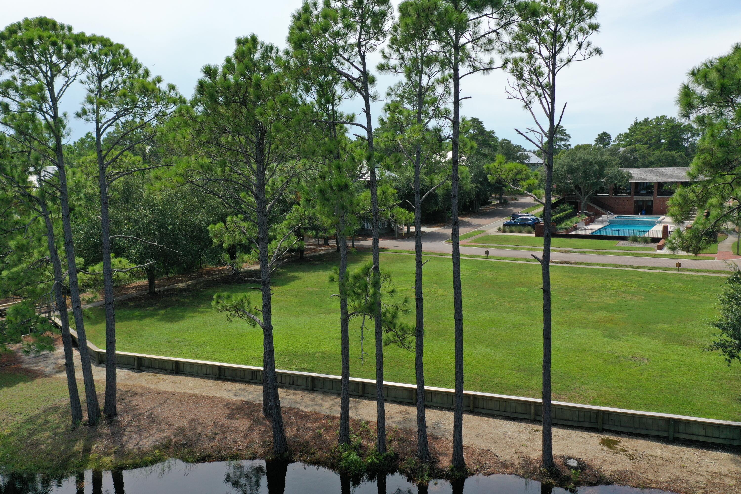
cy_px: 247
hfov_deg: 65.5
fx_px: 576
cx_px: 370
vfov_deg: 46.4
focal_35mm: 28
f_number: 4
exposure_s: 1/100
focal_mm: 10.26
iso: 100
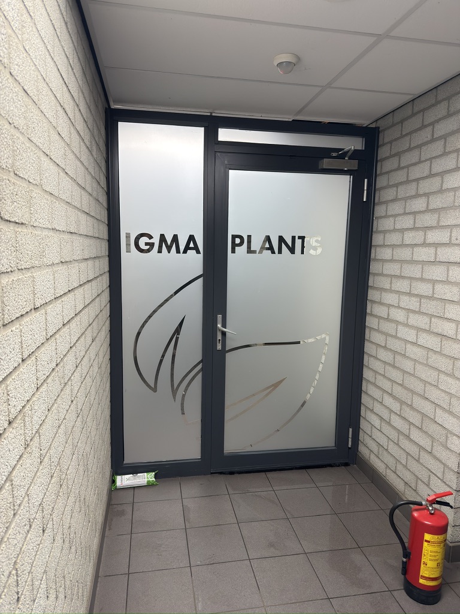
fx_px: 425
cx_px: 230
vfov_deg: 71.6
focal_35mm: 24
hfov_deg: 56.8
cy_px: 307
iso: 250
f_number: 1.78
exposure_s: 1/100
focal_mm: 6.76
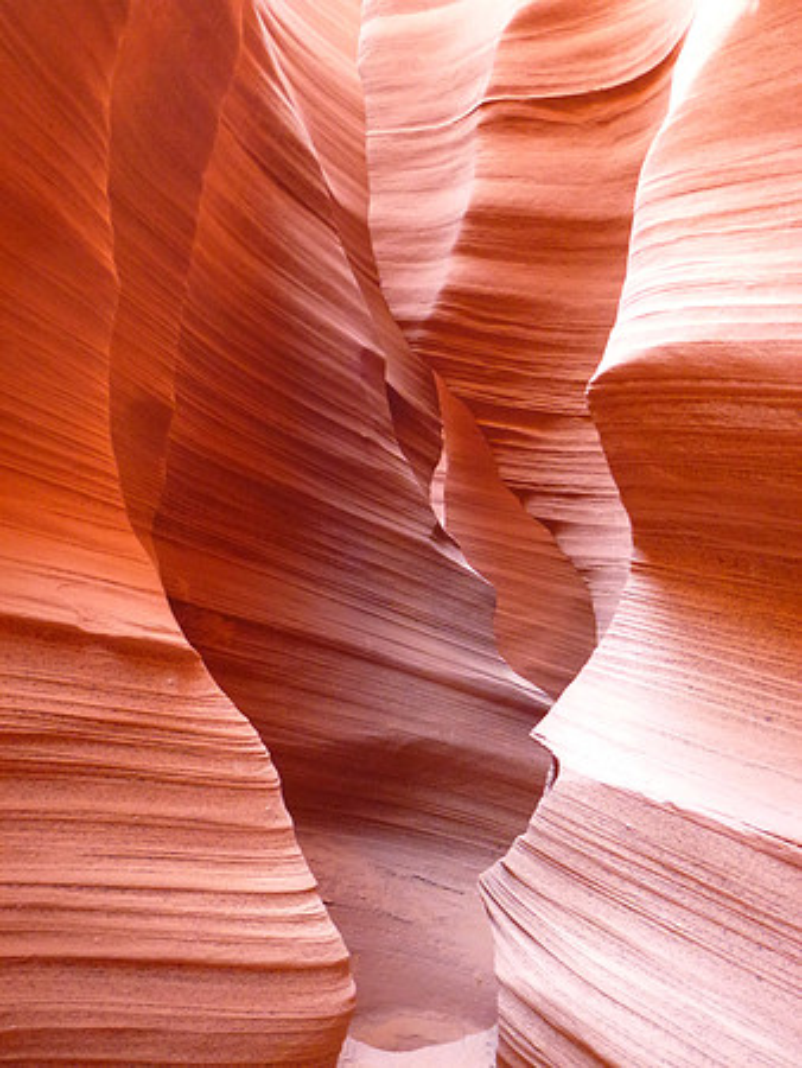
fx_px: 1265
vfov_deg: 45.8
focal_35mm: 41
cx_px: 401
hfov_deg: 35.2
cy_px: 534
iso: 400
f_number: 3.9
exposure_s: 1/5
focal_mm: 7.4
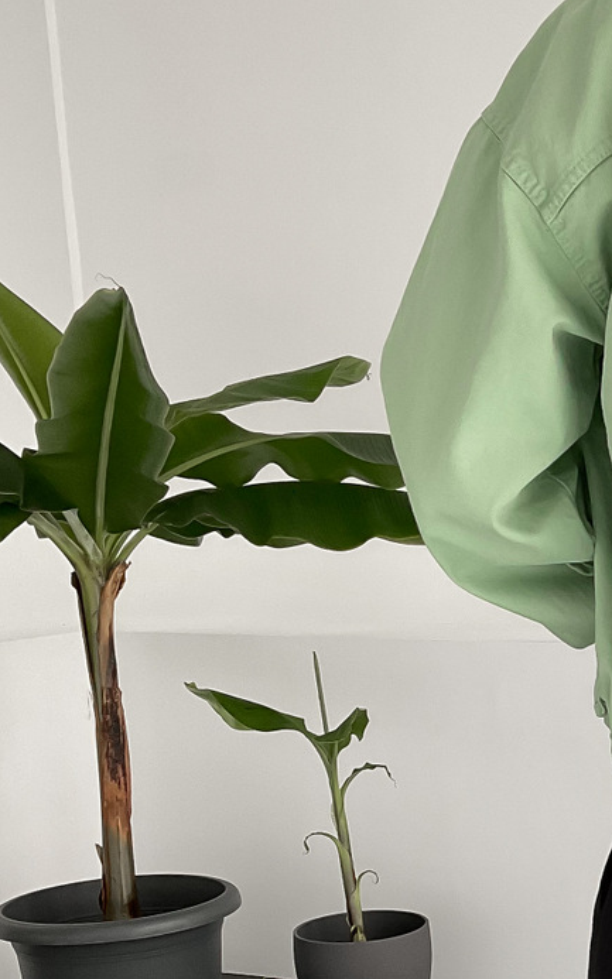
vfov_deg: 28.0
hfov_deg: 17.2
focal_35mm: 71
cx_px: 813
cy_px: 858
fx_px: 1895
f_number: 1.8
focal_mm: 3
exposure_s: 1/120
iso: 64
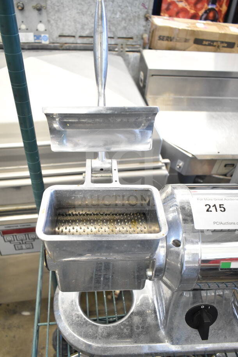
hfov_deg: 48.0
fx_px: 268
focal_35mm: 27
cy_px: 178
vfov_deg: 67.4
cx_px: 119
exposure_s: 1/40
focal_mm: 18
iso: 1600
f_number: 3.5
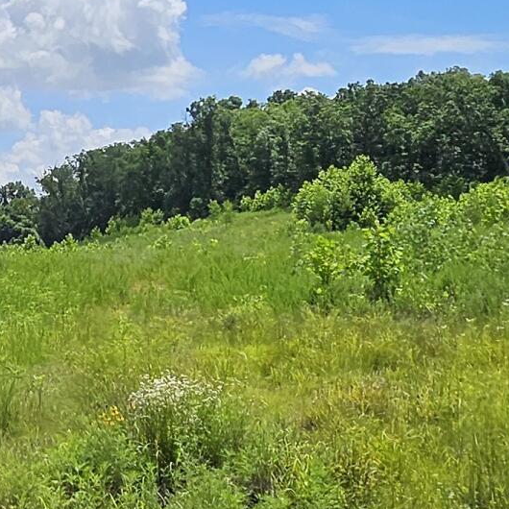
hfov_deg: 23.7
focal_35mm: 65
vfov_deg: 26.3
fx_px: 1081
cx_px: -131
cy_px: 149
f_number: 2.2
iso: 32
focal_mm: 1.74
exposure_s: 1/3233
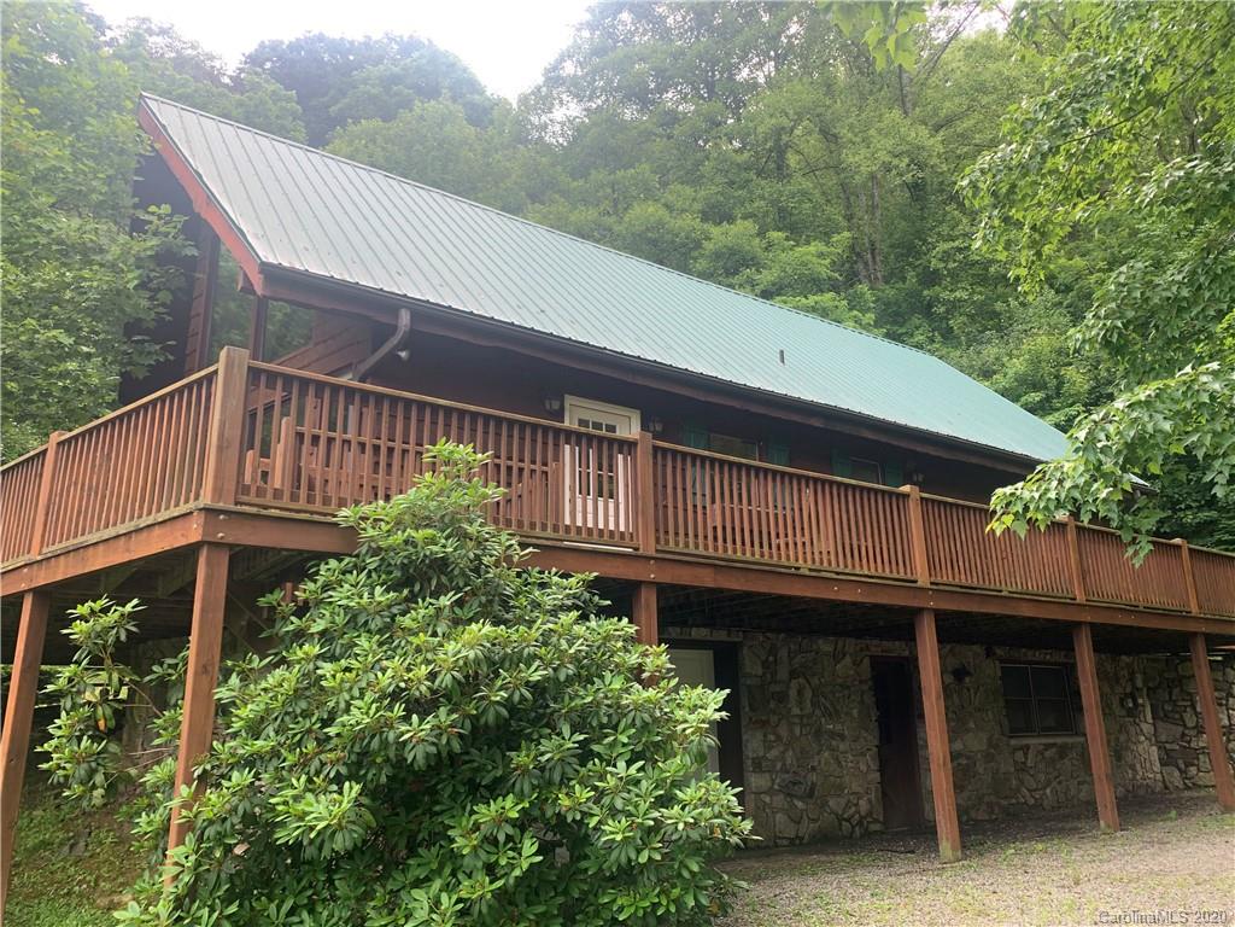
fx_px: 928
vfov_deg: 53.1
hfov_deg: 67.3
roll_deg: +1.2
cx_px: 618
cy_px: 464
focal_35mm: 26
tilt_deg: +16.1
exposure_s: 1/215
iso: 25
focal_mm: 4.25
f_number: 1.8
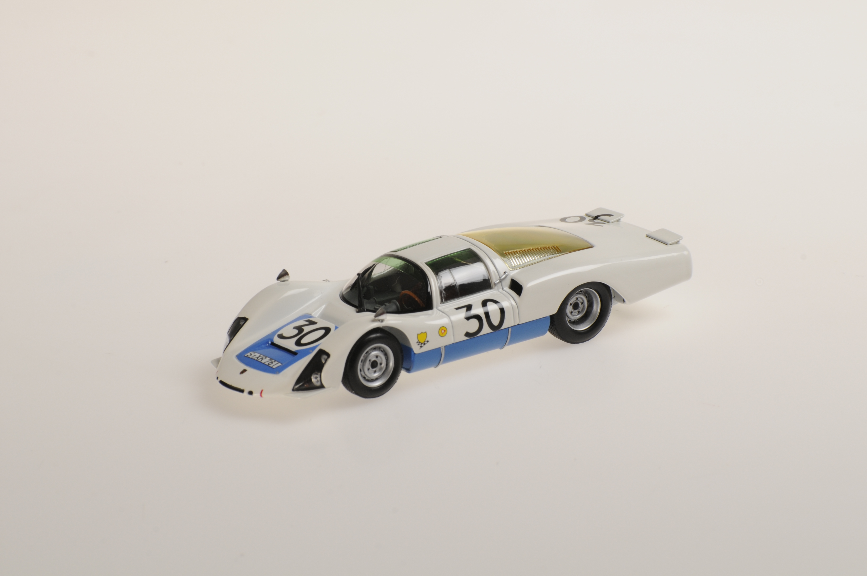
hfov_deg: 8.1
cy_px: 288
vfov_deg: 5.4
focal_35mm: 255
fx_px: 6134
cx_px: 434
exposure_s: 1/160
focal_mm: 170
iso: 200
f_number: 18
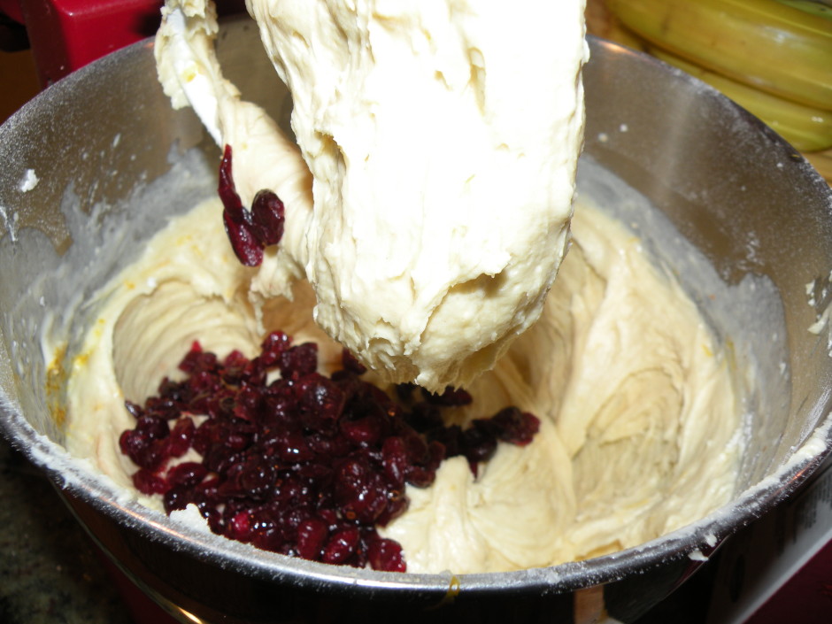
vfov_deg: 51.4
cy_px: 312
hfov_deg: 65.3
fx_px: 649
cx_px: 416
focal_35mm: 27
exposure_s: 1/30
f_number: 2.8
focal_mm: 4.7
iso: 64
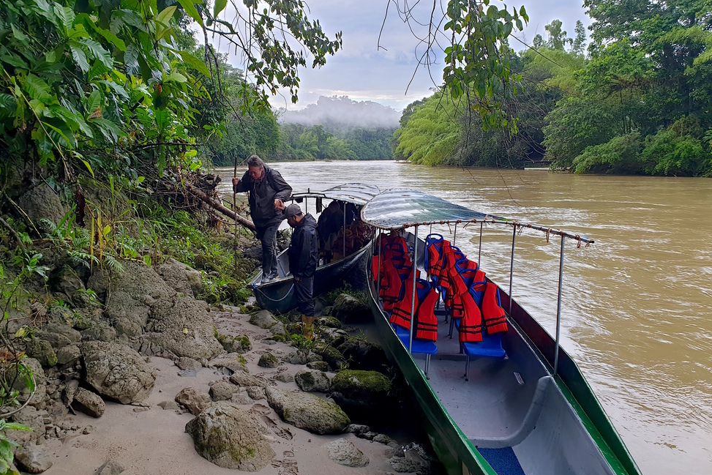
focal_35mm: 28
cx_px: 351
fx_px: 554
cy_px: 217
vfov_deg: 46.4
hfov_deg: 65.5
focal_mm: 4.3
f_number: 2.4
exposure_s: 1/41
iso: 64
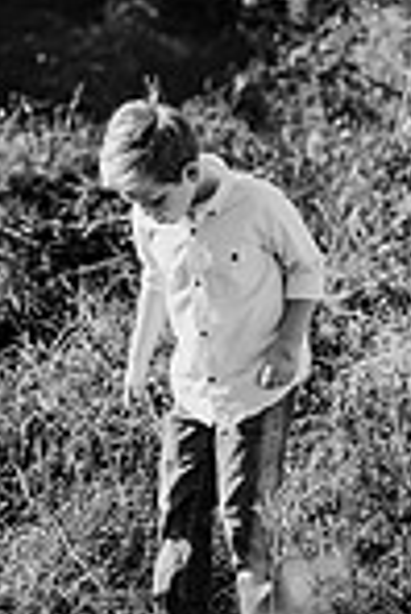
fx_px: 2597
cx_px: 170
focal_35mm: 152
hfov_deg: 9.0
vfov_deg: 13.5
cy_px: 199
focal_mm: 50
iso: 200
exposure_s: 1/2500
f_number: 2
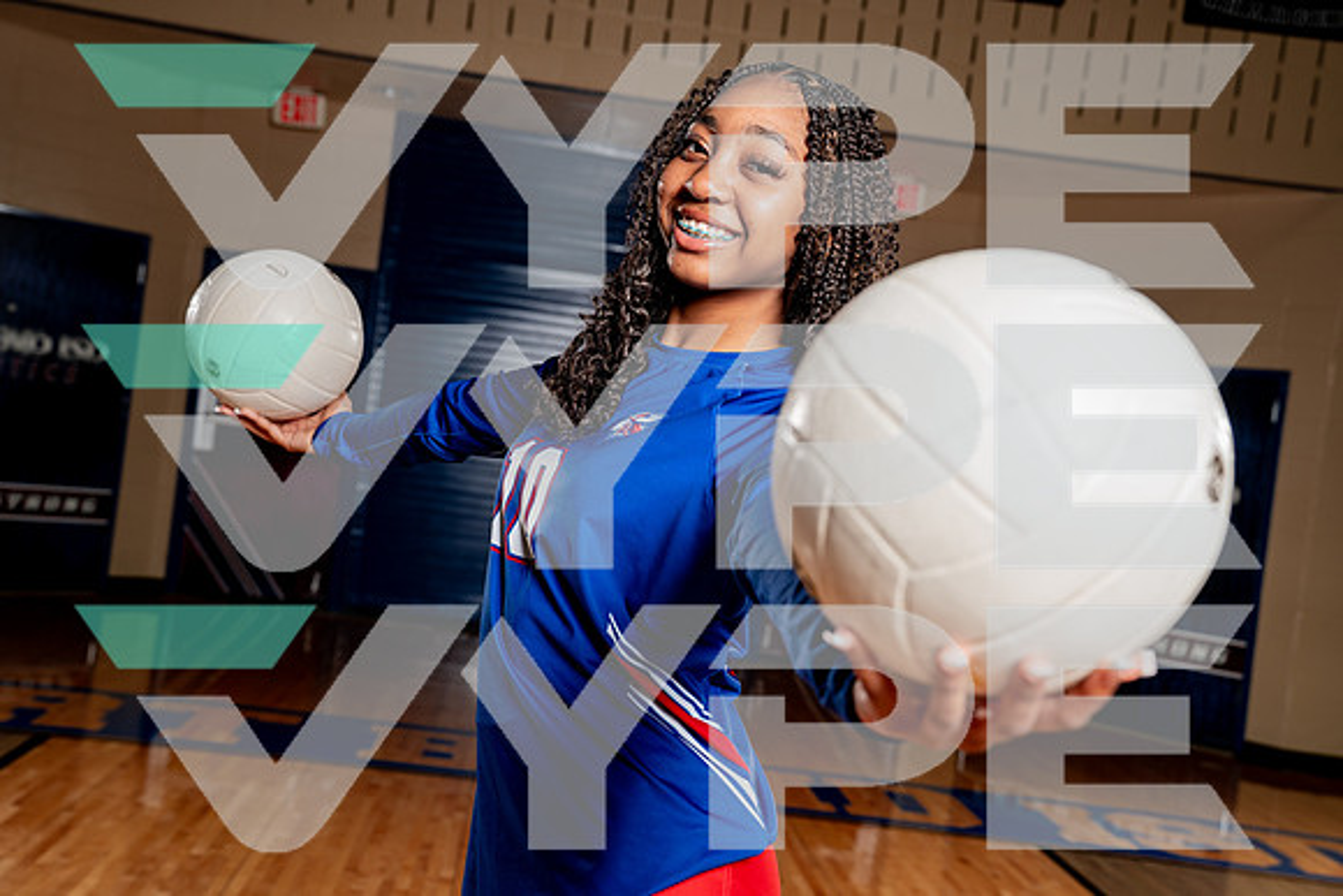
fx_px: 1716
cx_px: 672
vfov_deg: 29.3
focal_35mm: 46
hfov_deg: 42.7
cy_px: 448
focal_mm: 46
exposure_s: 1/250
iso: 200
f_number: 5.6
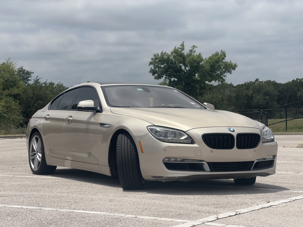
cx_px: 152
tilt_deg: +0.1
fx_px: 674
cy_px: 114
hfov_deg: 25.3
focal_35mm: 77
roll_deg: +0.5
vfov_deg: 19.1
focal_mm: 9
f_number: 2.8
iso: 32
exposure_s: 1/1845
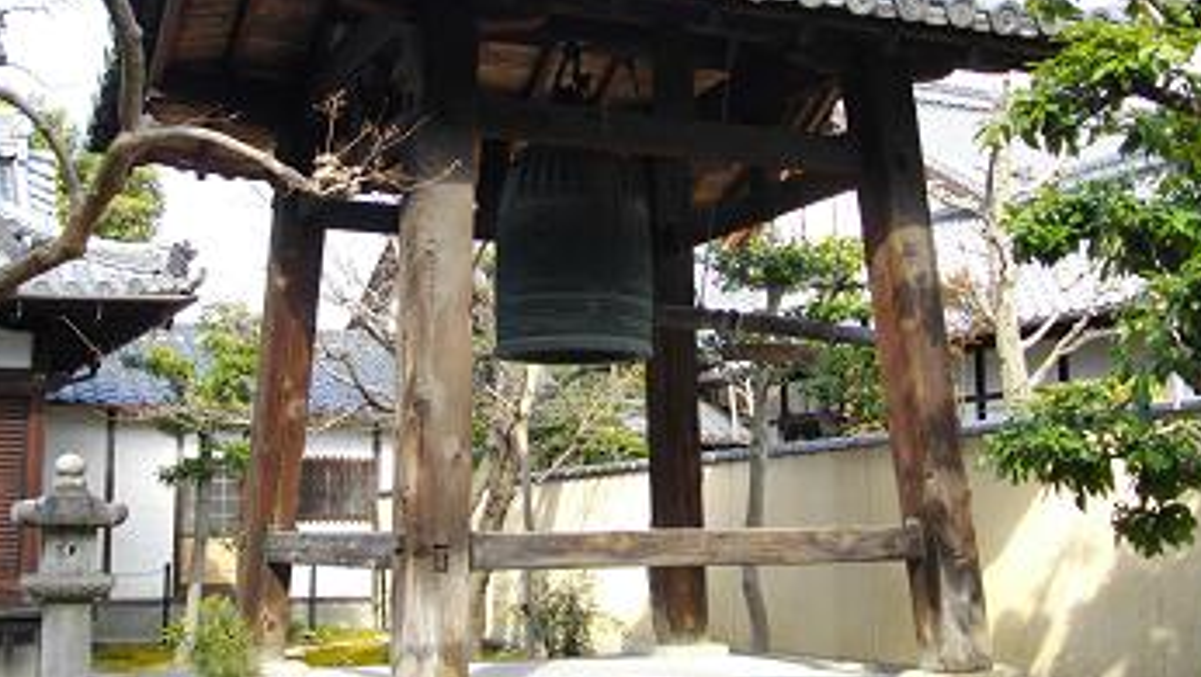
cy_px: 243
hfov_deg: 42.1
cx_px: 592
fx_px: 1561
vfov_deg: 24.4
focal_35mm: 49
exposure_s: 1/200
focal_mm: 7.1
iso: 100
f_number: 3.2
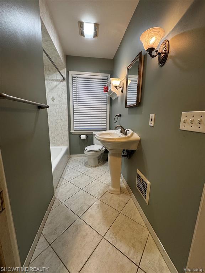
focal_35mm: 14
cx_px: 102
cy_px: 136
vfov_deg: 102.1
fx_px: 111
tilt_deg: -10.4
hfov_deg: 85.7
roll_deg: +0.0
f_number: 2.2
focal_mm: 2.22
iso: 160
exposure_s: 1/60
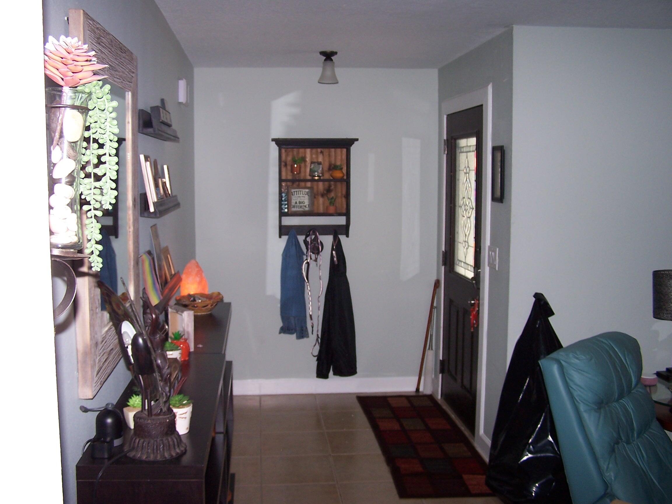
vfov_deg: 37.7
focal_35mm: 38
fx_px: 738
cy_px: 252
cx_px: 336
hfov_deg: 49.0
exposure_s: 1/60
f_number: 2.8
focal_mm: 6.3
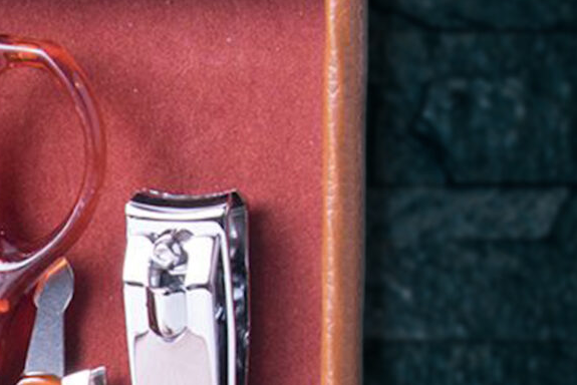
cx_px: -270
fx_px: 2854
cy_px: 654
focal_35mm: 178
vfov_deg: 7.5
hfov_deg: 11.1
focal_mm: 40
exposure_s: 1/160
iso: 200
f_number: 16
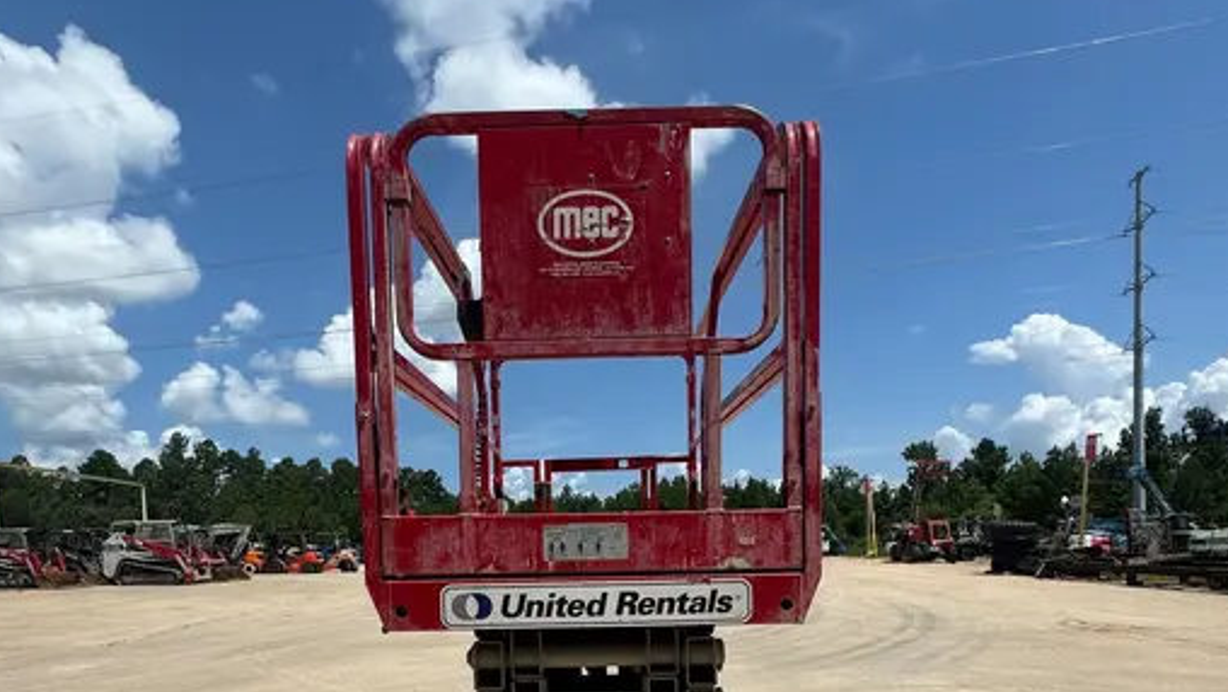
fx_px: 717
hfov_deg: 81.2
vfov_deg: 47.8
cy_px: 582
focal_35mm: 22
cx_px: 595
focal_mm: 2.22
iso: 50
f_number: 2.2
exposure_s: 1/2415
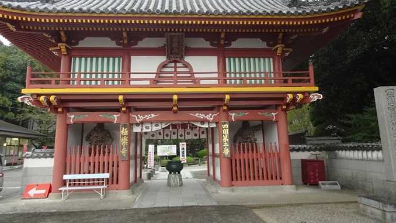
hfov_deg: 69.9
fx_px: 283
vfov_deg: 42.7
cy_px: 90
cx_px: 192
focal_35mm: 27
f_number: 3.5
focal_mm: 4.1
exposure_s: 1/30
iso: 125
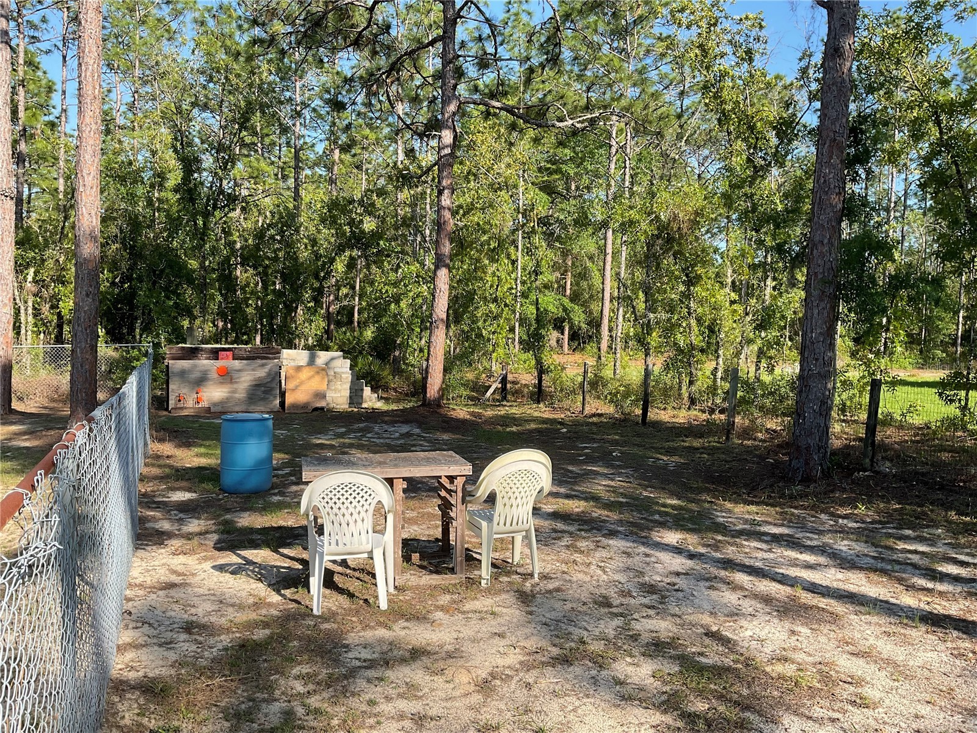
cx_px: 488
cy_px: 366
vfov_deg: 48.2
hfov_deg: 61.7
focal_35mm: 29
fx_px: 818
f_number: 1.8
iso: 16
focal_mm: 3
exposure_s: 1/792
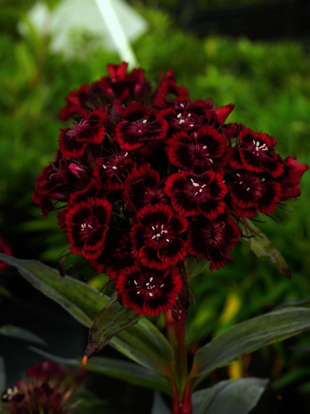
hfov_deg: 14.1
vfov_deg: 18.7
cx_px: 155
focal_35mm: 105
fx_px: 1254
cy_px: 207
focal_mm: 18.8
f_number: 4.5
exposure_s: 1/50
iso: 160
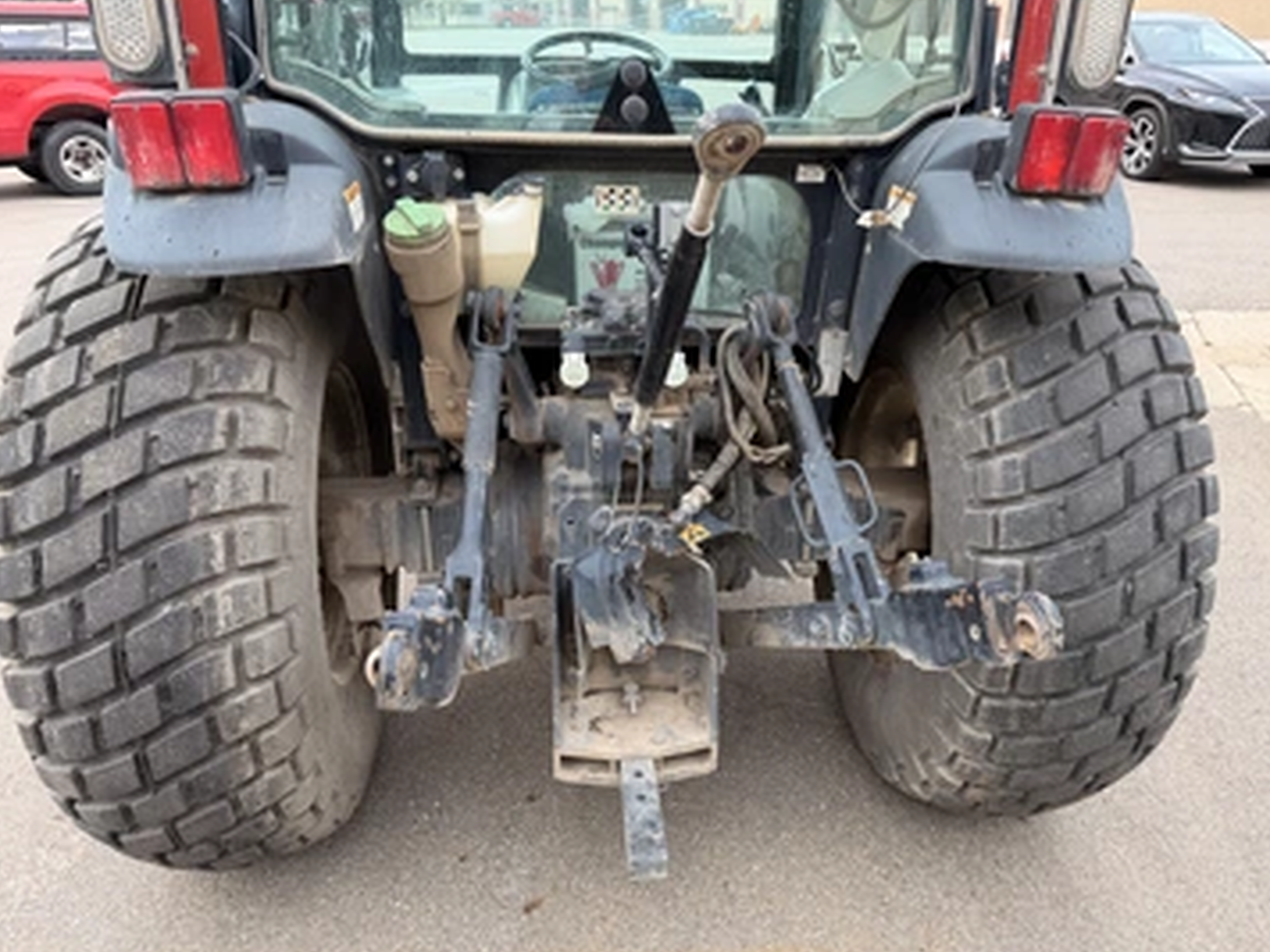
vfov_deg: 51.3
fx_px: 991
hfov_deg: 65.3
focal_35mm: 27
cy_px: 510
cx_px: 674
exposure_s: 1/448
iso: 80
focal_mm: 6.76
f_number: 1.78
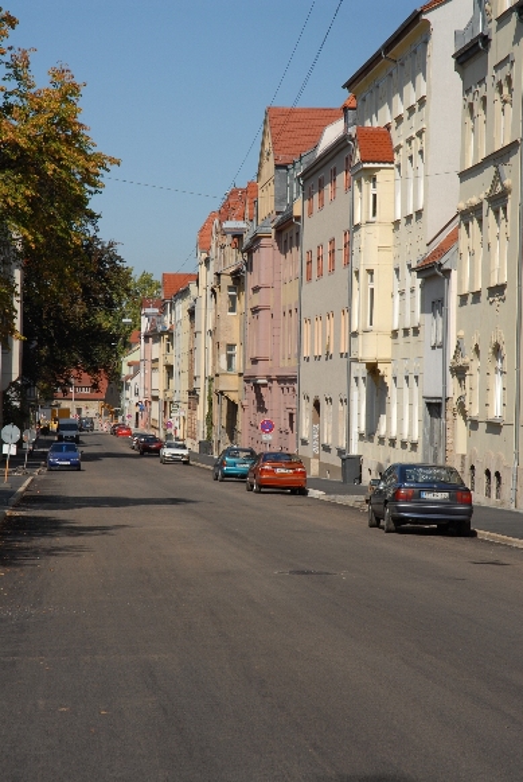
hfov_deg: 13.1
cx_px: 262
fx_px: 2281
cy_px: 391
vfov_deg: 19.4
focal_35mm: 105
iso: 100
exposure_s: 1/250
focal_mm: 70
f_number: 8
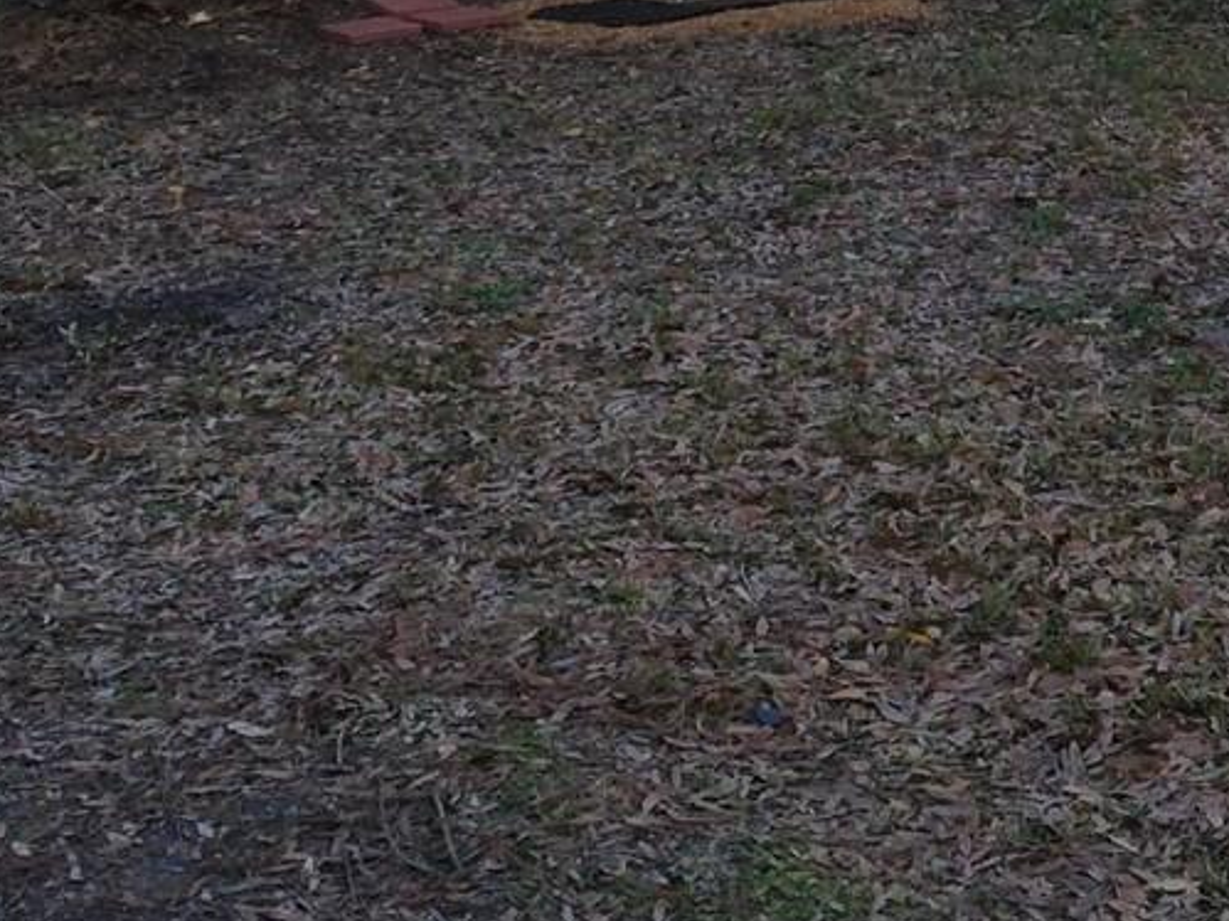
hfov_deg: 21.0
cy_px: -187
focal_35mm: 93
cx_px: 852
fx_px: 3301
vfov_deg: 15.3
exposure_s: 1/120
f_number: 2.2
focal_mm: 4.15
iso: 50
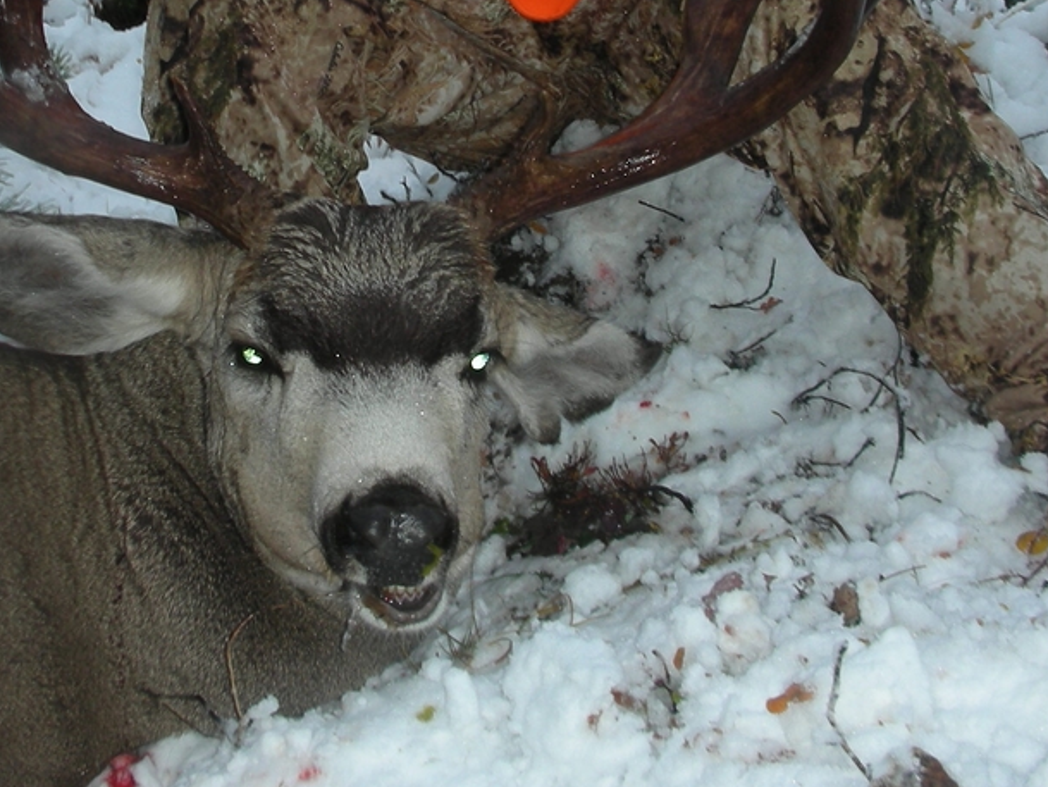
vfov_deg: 20.8
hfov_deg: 28.0
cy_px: 67
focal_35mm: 69
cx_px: 361
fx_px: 2089
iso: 50
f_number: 3
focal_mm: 5.8
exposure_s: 1/30
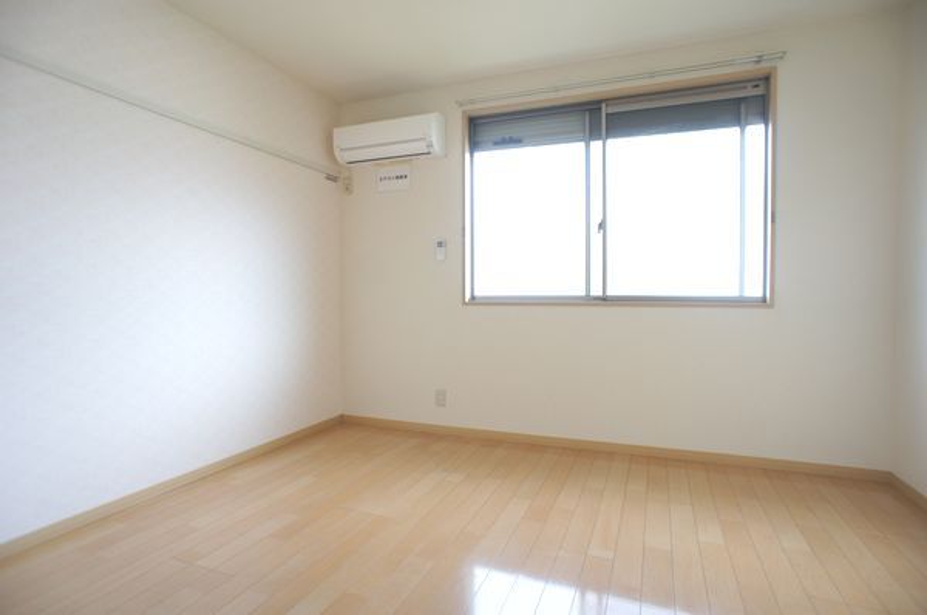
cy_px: 308
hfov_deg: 73.8
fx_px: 617
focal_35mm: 24
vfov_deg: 53.0
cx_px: 464
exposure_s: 1/50
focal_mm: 16
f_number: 4
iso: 200
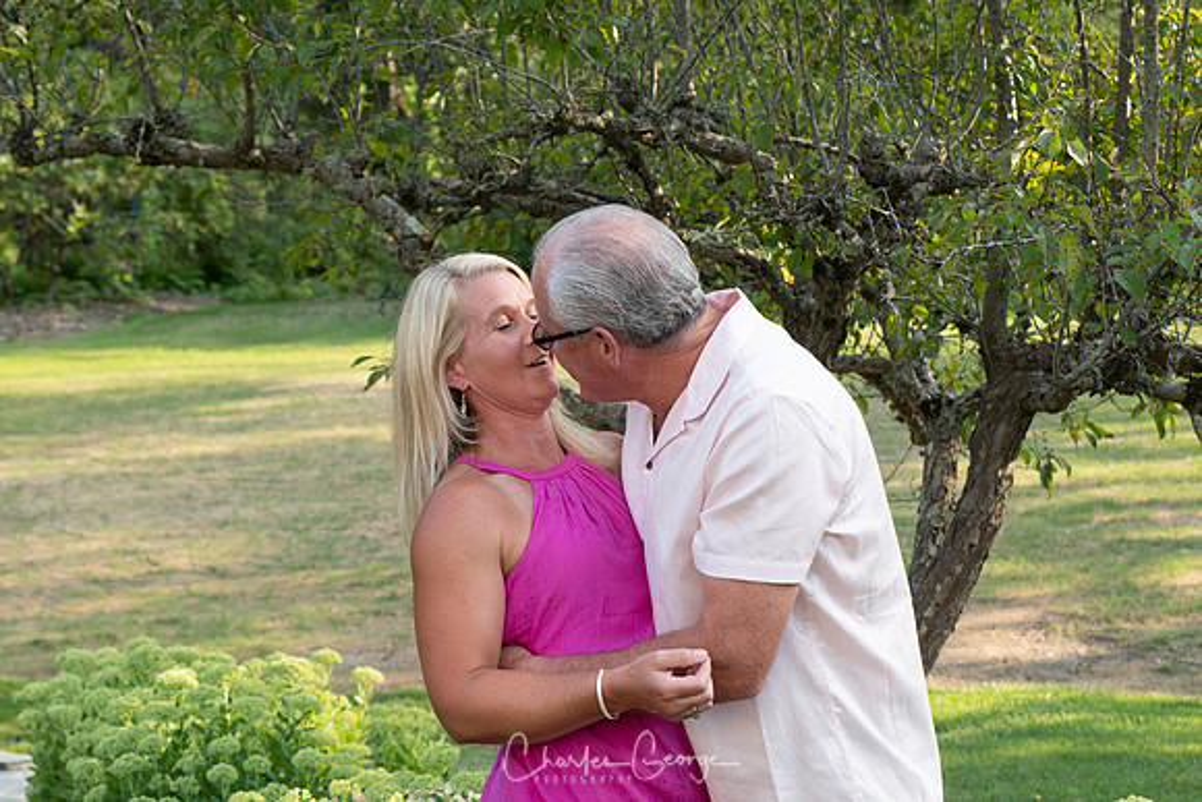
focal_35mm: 75
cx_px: 601
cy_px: 401
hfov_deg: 27.0
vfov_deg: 18.2
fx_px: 2505
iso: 400
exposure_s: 1/125
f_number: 5.6
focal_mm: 50
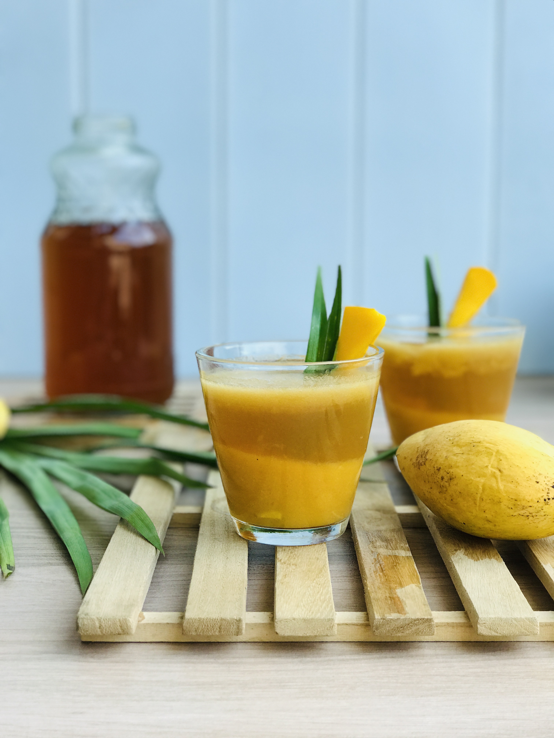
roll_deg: +1.4
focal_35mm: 57
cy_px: 369
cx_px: 277
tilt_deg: -7.6
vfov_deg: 33.8
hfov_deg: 25.7
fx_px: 1216
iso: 20
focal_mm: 6.6
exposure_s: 1/60
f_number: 2.8
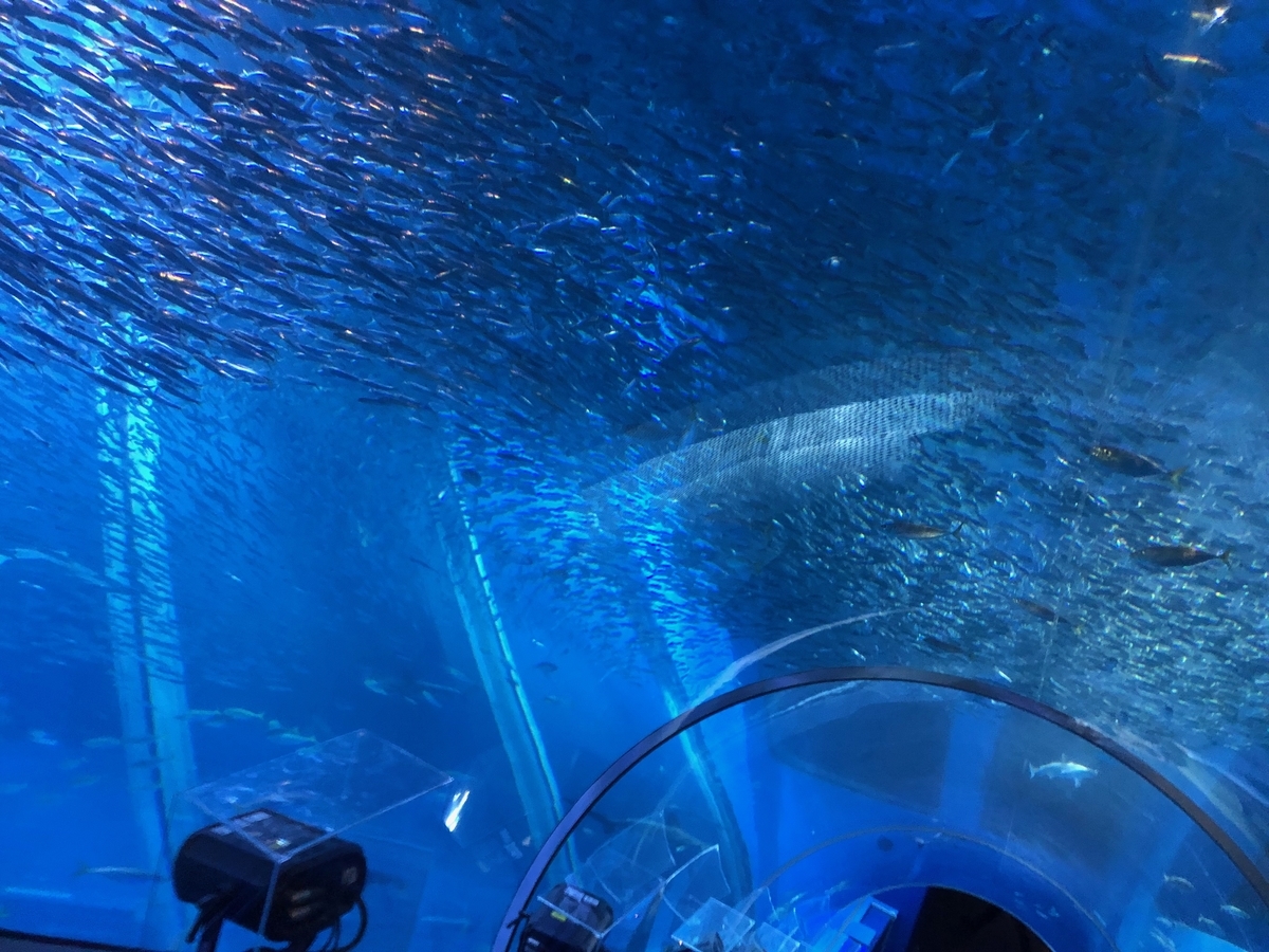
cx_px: 634
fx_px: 1026
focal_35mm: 28
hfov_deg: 63.4
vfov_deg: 49.7
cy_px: 476
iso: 100
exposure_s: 1/15
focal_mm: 3.99
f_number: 1.8
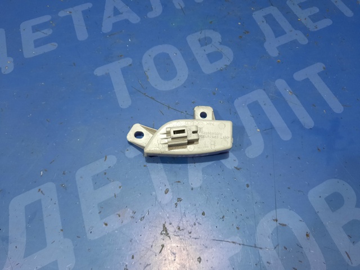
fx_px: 260
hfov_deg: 69.4
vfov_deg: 54.9
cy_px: 135
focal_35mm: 25
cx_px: 180
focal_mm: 4.6
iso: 320
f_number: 2
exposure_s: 1/50
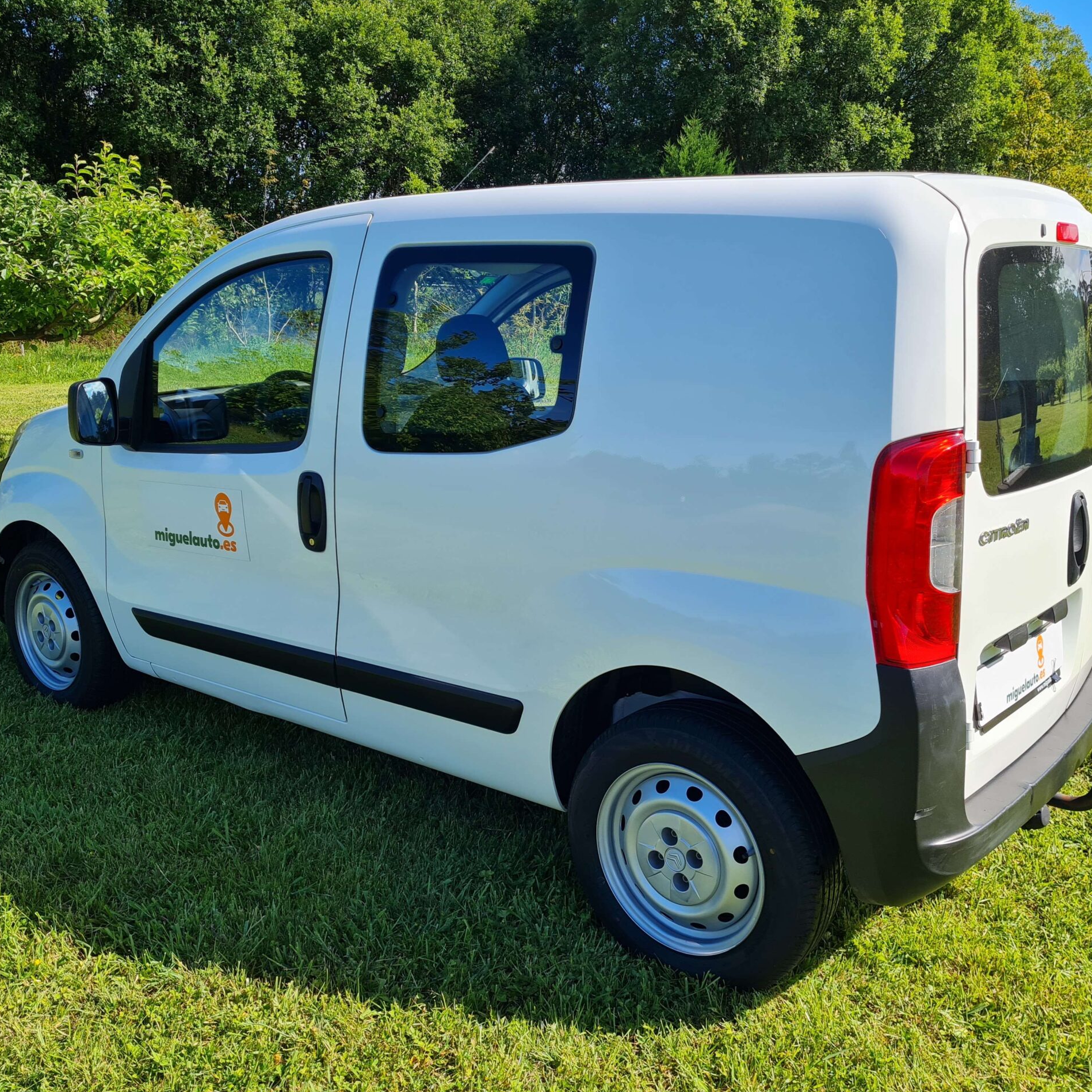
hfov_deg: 52.5
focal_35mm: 31
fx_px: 1106
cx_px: 583
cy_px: 540
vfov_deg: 52.5
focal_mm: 5.4
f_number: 1.8
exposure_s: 1/1552
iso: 50
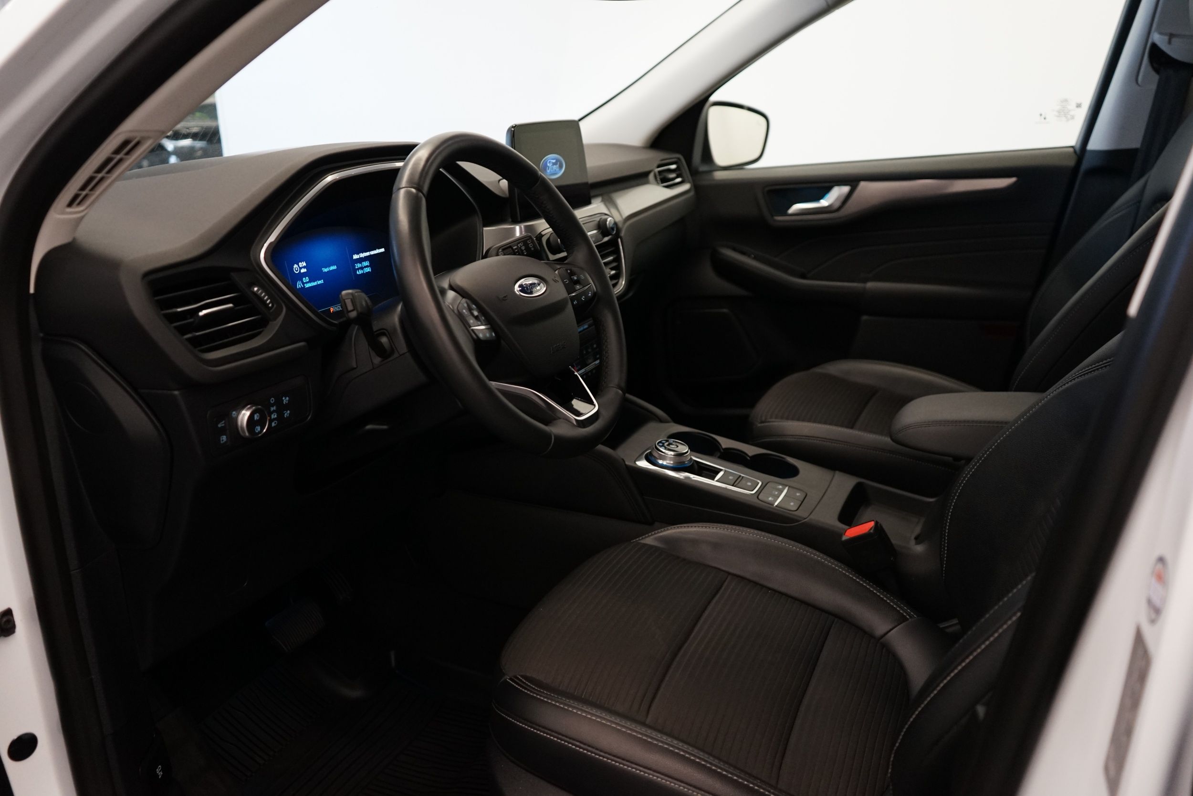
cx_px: 596
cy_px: 398
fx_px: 961
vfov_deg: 45.0
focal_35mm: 29
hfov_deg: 63.7
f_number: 3.5
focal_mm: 29
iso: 1600
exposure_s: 1/160
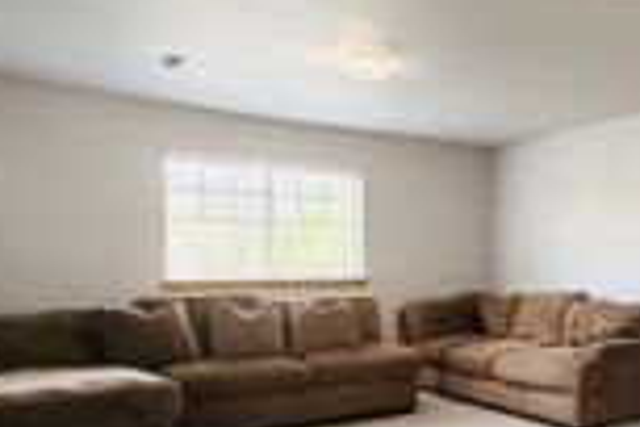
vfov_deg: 34.8
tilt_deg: +0.0
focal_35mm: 38
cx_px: 673
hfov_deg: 42.1
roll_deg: -0.1
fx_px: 676
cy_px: 272
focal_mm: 2.22
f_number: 2.2
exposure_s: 1/60
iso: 200
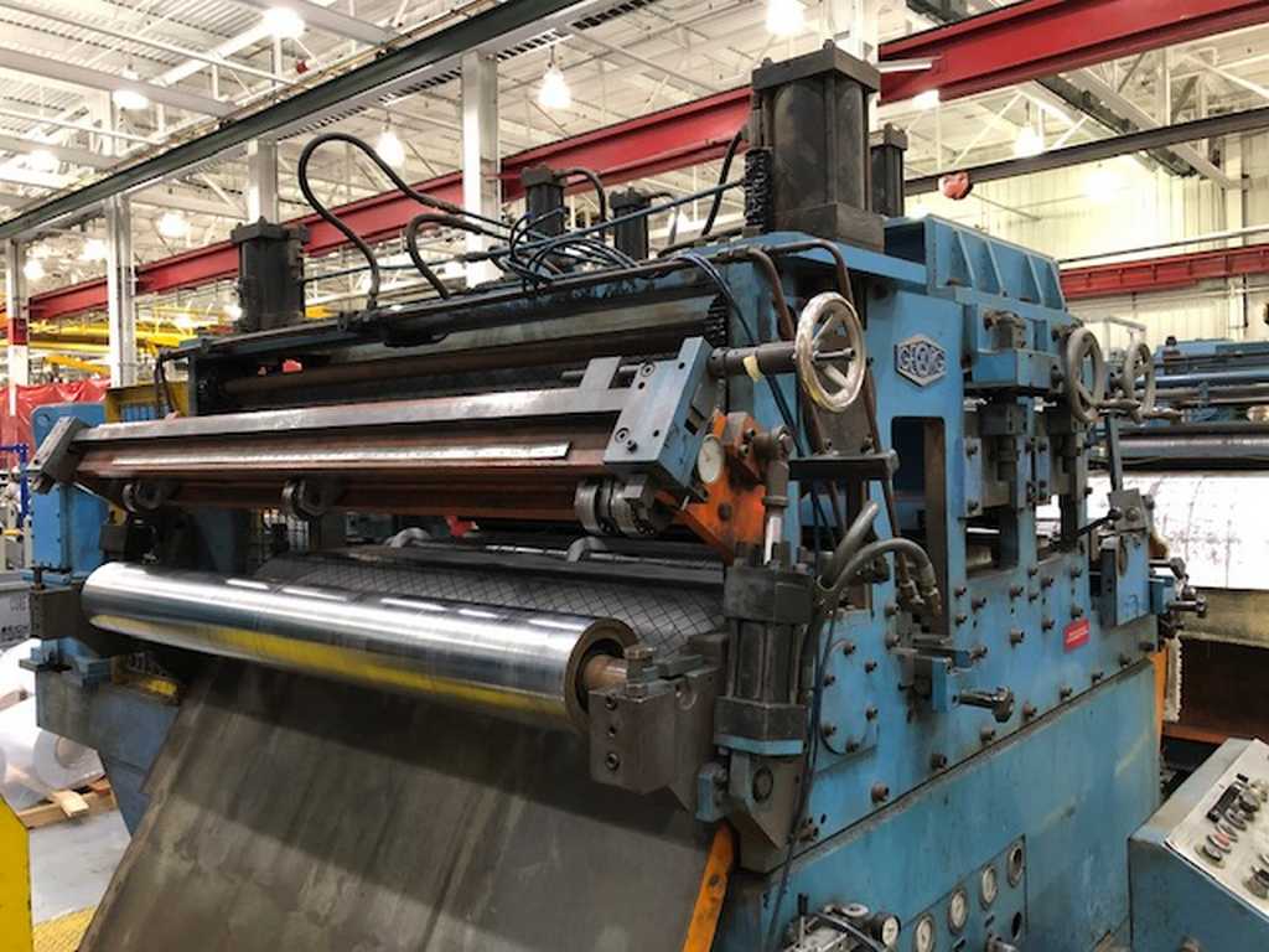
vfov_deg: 49.7
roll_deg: +1.4
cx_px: 634
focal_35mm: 28
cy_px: 476
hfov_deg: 63.4
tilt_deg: -0.7
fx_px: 1026
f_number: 1.8
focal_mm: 3.99
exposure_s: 1/15
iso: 100
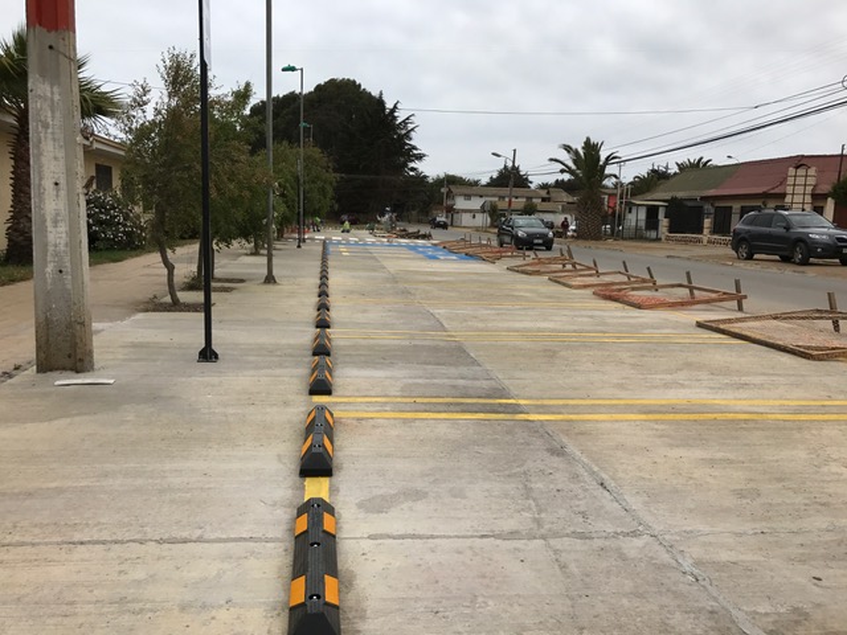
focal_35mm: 28
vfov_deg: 49.7
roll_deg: -2.1
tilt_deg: -7.6
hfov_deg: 63.4
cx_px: 424
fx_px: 685
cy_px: 318
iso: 25
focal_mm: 3.99
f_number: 1.8
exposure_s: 1/5988
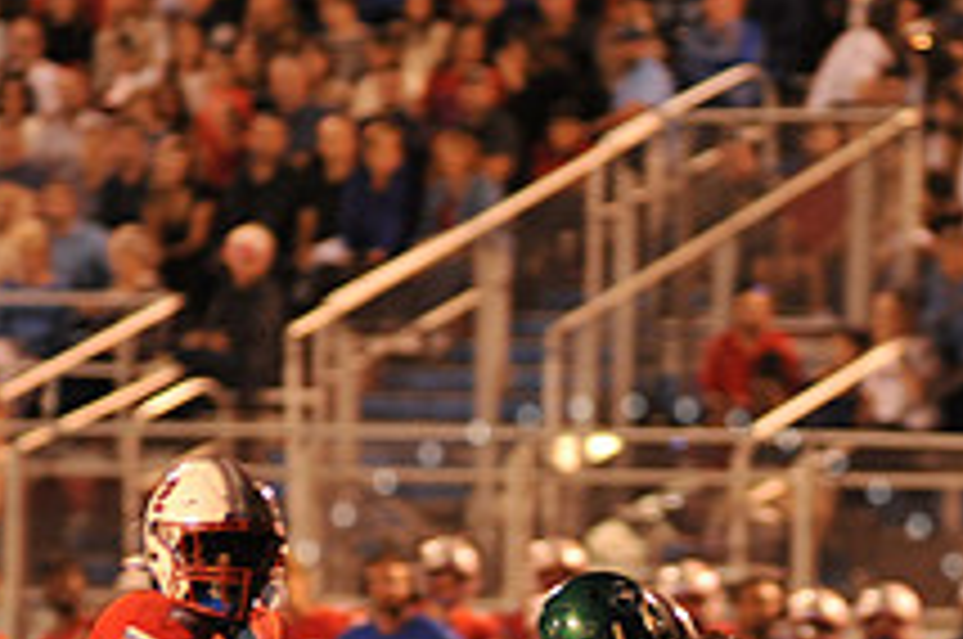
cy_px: 819
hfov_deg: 3.8
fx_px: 14503
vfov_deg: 2.5
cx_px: 626
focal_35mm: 543
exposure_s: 1/200
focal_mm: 200
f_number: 2.8
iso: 2000
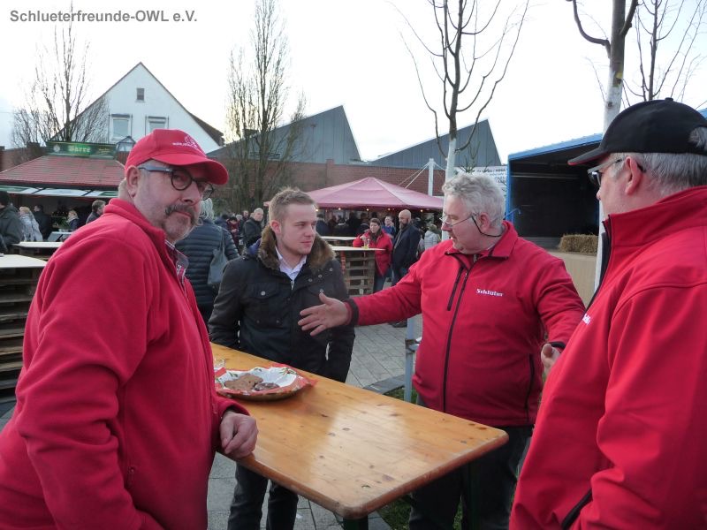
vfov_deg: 49.7
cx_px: 354
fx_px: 572
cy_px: 265
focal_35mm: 28
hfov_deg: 63.4
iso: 160
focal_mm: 4.7
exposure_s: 1/125
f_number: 3.3
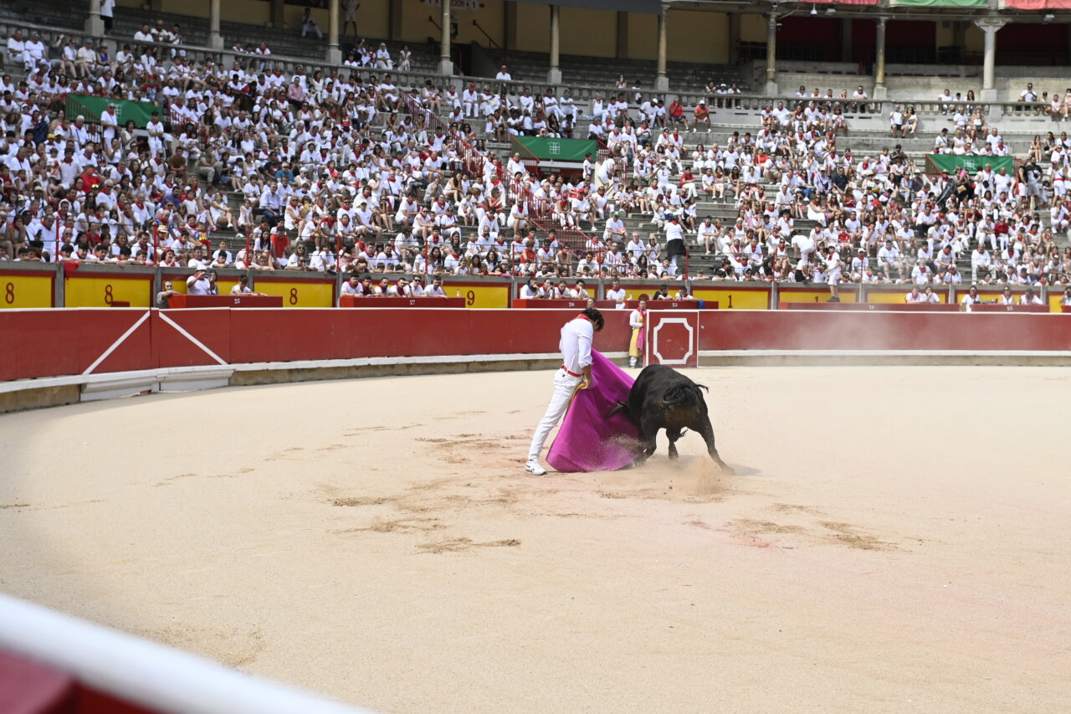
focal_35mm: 52
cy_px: 357
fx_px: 1547
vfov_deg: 26.0
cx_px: 536
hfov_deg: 38.2
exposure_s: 1/3200
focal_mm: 35
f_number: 3.5
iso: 400
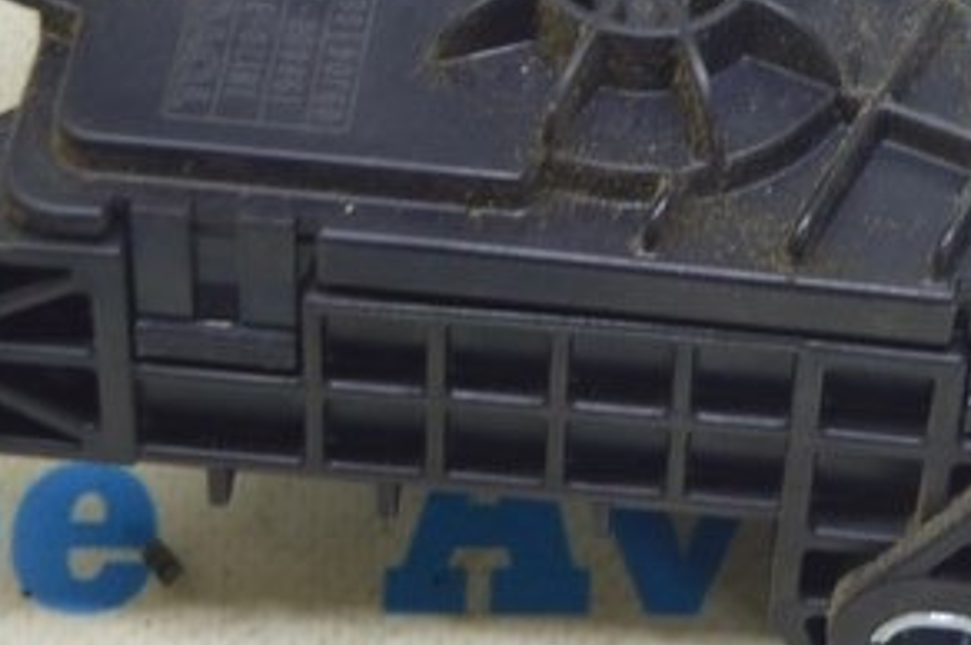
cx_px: 838
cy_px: -244
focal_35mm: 153
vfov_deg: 8.8
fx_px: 4116
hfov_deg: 13.4
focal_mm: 29
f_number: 5.6
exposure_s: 1/20
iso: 400
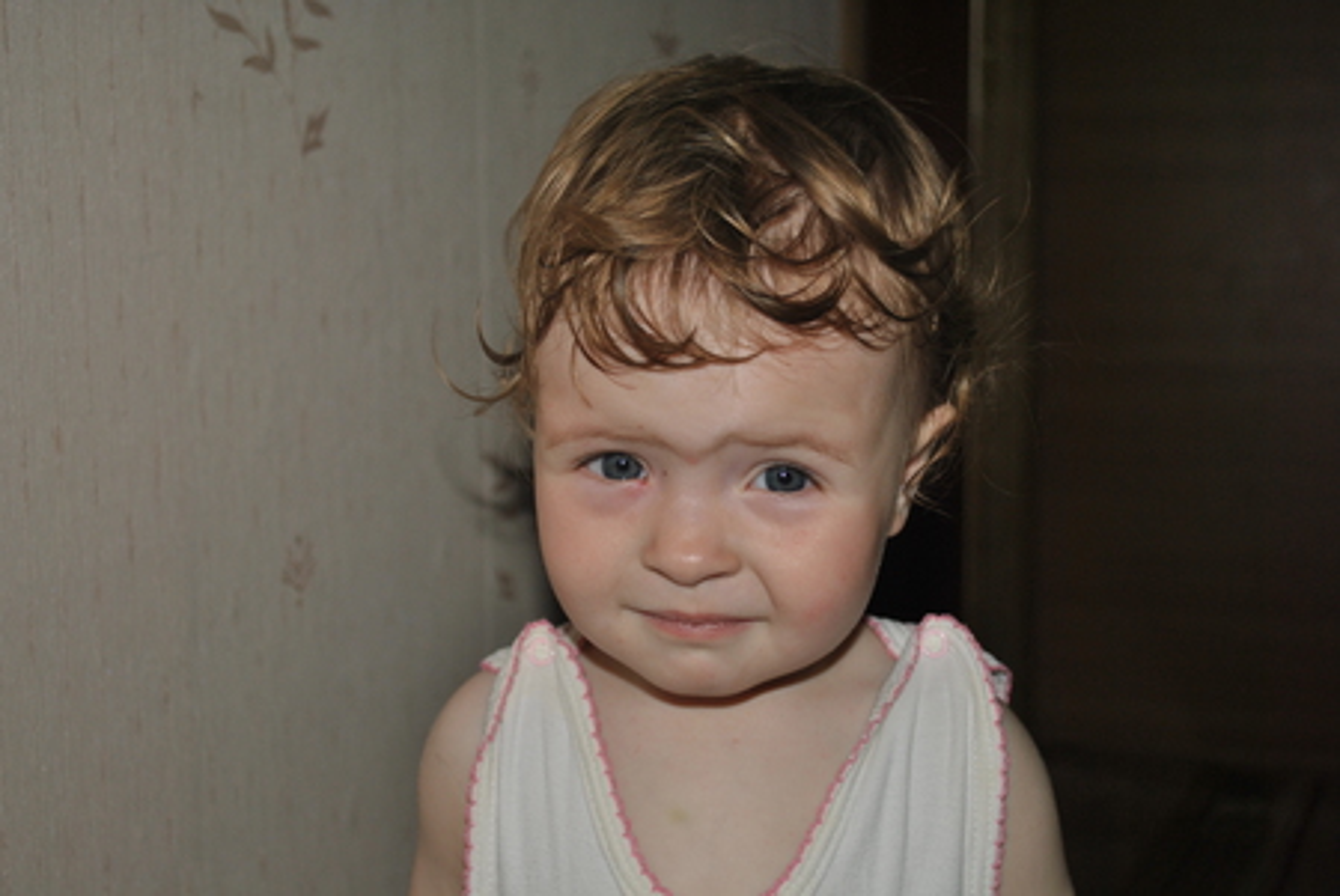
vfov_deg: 28.1
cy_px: 448
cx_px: 670
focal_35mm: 48
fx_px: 1788
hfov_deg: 41.1
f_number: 4.8
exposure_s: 1/60
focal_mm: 32
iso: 200
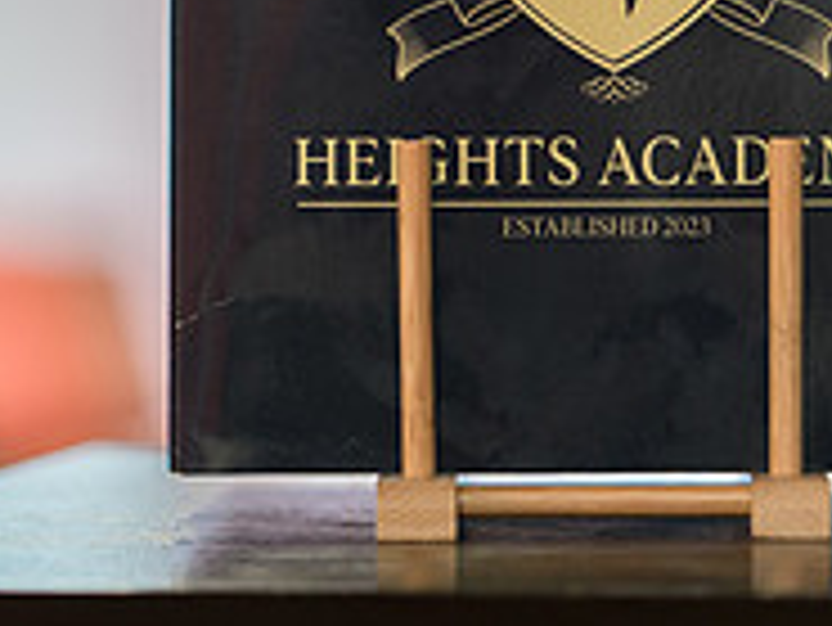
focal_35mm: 272
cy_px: -117
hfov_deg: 7.3
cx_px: 572
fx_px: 6542
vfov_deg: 5.4
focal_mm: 85
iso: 1600
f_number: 2
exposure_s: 1/100
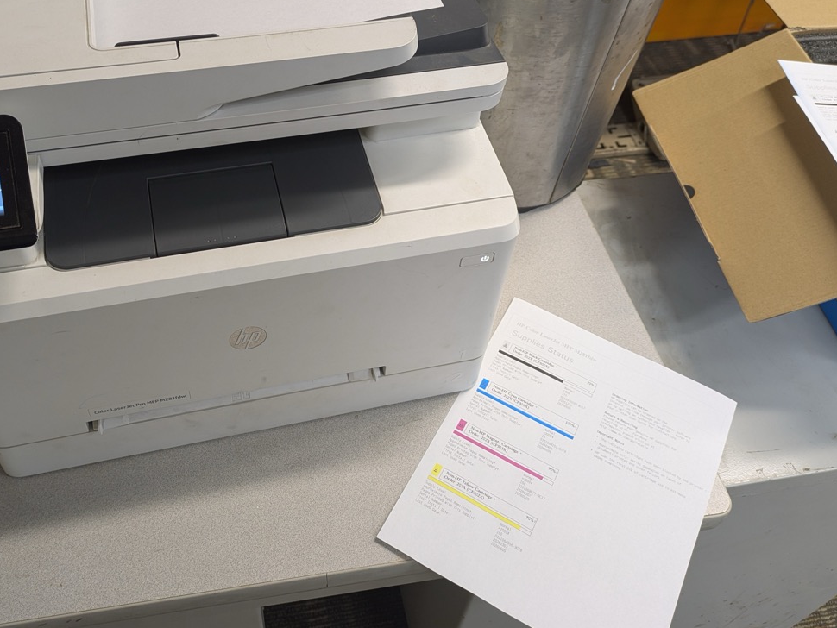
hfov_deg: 55.0
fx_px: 798
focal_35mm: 33
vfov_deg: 42.7
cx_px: 342
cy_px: 243
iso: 68
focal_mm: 5.43
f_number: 1.89
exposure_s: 1/24
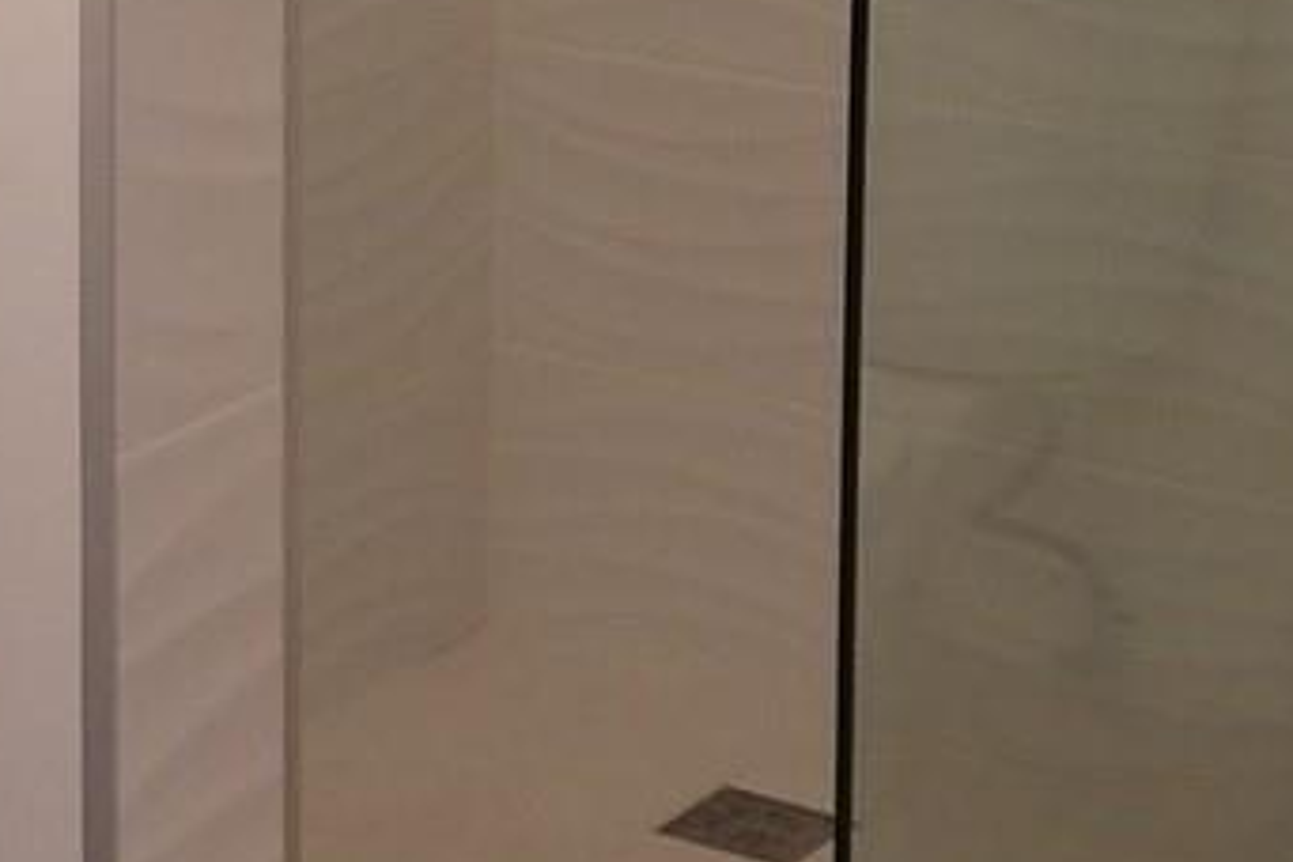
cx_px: -117
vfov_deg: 11.9
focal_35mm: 112
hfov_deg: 17.7
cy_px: -268
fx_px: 4022
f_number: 3
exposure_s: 1/30
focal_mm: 4
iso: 125
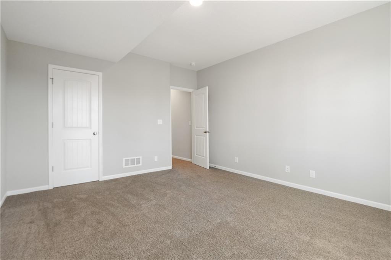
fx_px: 174
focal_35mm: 16
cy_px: 130
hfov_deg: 96.8
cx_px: 196
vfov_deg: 73.7
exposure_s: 1/8
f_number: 6.3
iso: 400
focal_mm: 8
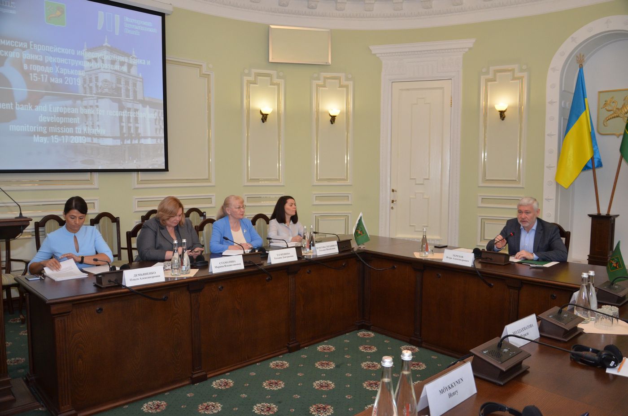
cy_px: 208
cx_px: 314
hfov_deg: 67.5
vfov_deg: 47.7
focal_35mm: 27
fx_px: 470
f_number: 3.5
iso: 800
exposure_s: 1/250
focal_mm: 18
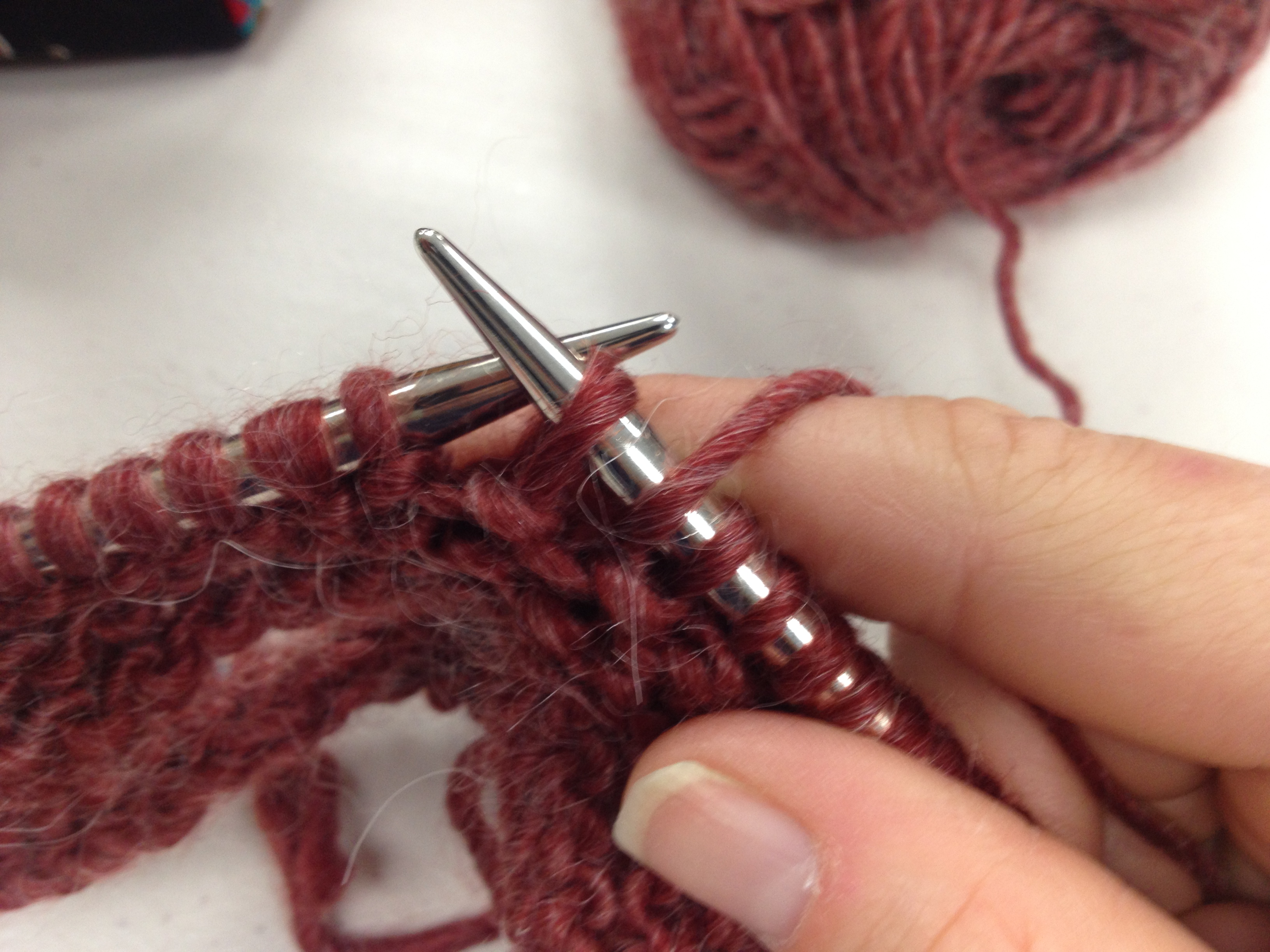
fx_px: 1284
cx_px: 635
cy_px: 476
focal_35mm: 35
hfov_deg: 52.6
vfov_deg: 40.7
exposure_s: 1/20
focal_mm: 4.28
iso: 80
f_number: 2.4
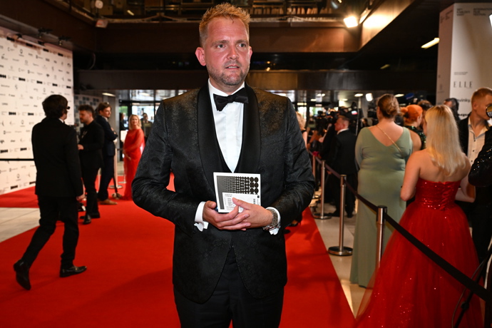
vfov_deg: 36.9
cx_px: 246
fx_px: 492
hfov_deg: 53.1
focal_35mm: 36
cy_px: 164
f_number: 5.6
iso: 2500
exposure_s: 1/160
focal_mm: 36
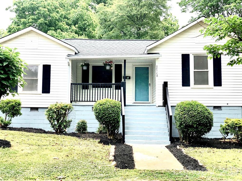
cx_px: 121
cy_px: 91
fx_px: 371
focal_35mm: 53
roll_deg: +0.2
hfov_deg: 36.2
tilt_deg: +5.4
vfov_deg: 27.5
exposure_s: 1/239
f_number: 2.4
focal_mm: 6
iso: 16
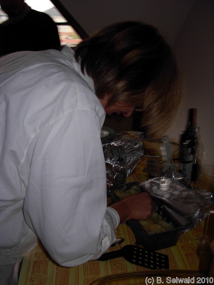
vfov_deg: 49.0
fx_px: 313
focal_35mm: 38
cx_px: 107
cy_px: 142
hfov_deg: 37.7
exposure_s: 1/22.6
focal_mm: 6.3
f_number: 2.9
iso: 79
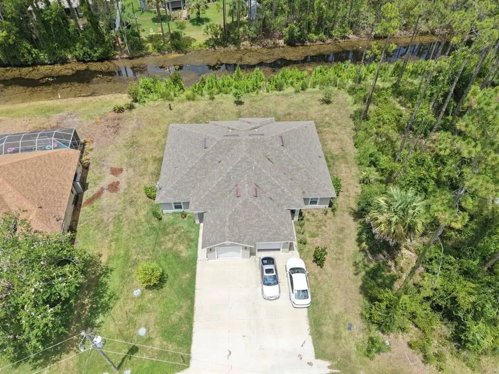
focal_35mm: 24
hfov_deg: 71.6
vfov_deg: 56.8
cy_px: 187
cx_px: 250
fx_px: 346
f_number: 1.8
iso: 290
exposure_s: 1/4000
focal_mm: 8.67
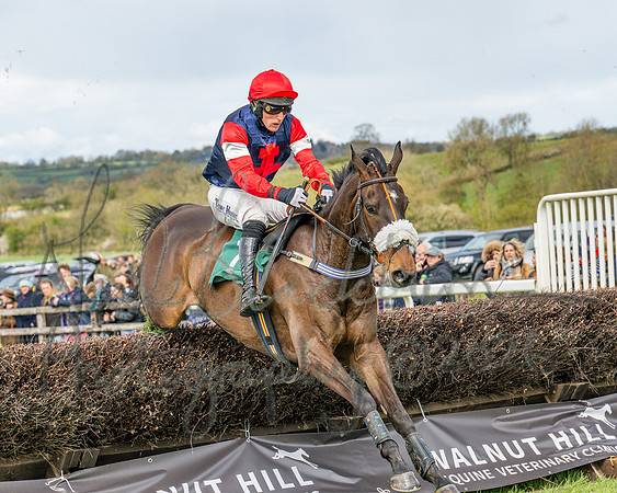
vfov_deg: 13.0
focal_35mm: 118
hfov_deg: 16.3
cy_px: 246
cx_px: 311
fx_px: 2160
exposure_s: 1/2500
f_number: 4
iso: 400
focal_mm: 70
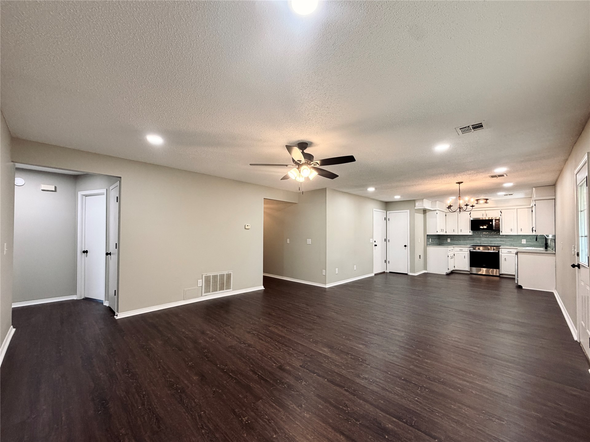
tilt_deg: +1.7
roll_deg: -0.2
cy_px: 221
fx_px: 239
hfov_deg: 102.1
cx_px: 295
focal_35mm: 14
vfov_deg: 85.6
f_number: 2.2
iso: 200
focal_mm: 2.22
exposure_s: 1/60
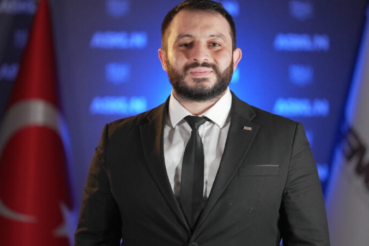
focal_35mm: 227
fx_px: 2328
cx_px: 203
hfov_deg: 9.1
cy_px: 119
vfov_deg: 6.1
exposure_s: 1/500
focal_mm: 200
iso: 4000
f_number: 2.8
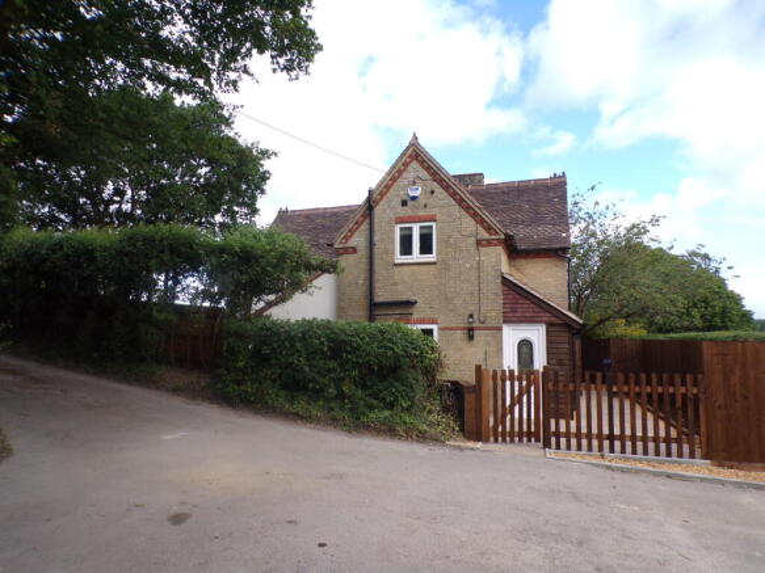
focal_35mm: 24
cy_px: 286
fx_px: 530
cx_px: 382
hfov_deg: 71.6
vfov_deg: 56.8
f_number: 5.8
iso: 80
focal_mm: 4.3
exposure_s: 1/125
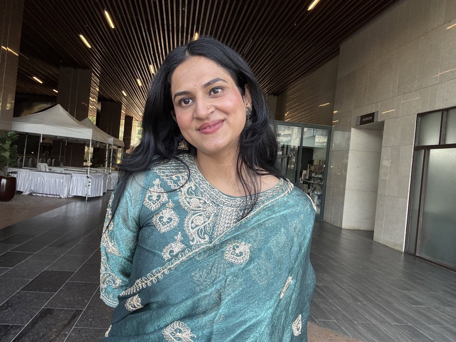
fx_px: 395
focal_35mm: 30
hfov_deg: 60.0
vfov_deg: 46.8
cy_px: 171
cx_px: 228
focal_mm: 2.69
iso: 32
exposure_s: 1/121
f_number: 1.9
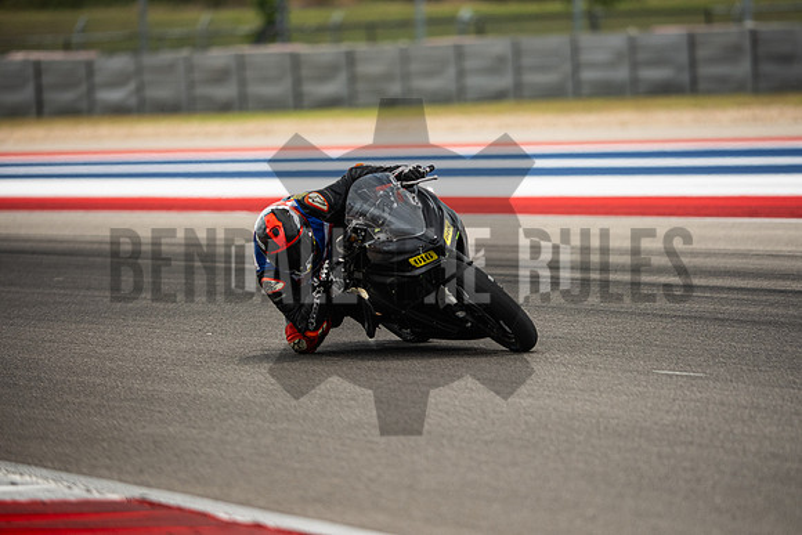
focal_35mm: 300
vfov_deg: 4.6
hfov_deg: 6.9
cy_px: 268
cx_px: 401
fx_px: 6685
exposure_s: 1/5000
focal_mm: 200
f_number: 2
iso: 400
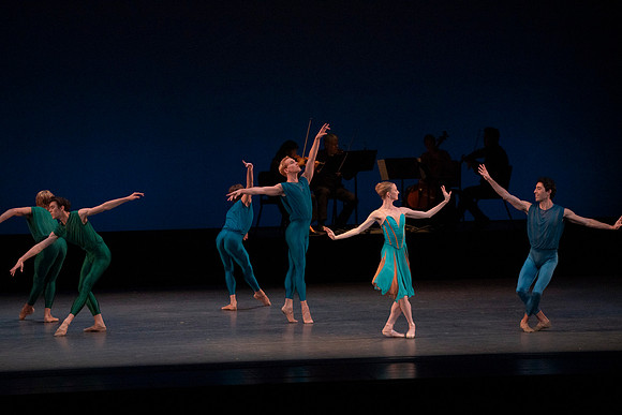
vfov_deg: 7.0
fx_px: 3387
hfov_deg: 10.5
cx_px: 311
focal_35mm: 196
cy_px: 208
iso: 8000
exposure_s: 1/400
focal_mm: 196
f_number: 7.1
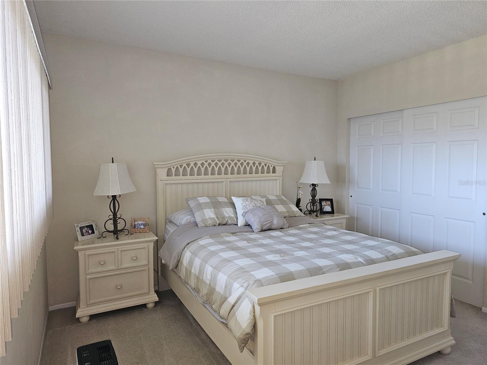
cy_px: 182
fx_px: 324
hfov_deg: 73.9
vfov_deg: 58.9
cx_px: 244
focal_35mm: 23
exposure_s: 1/24
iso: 100
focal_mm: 6.3
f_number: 1.7
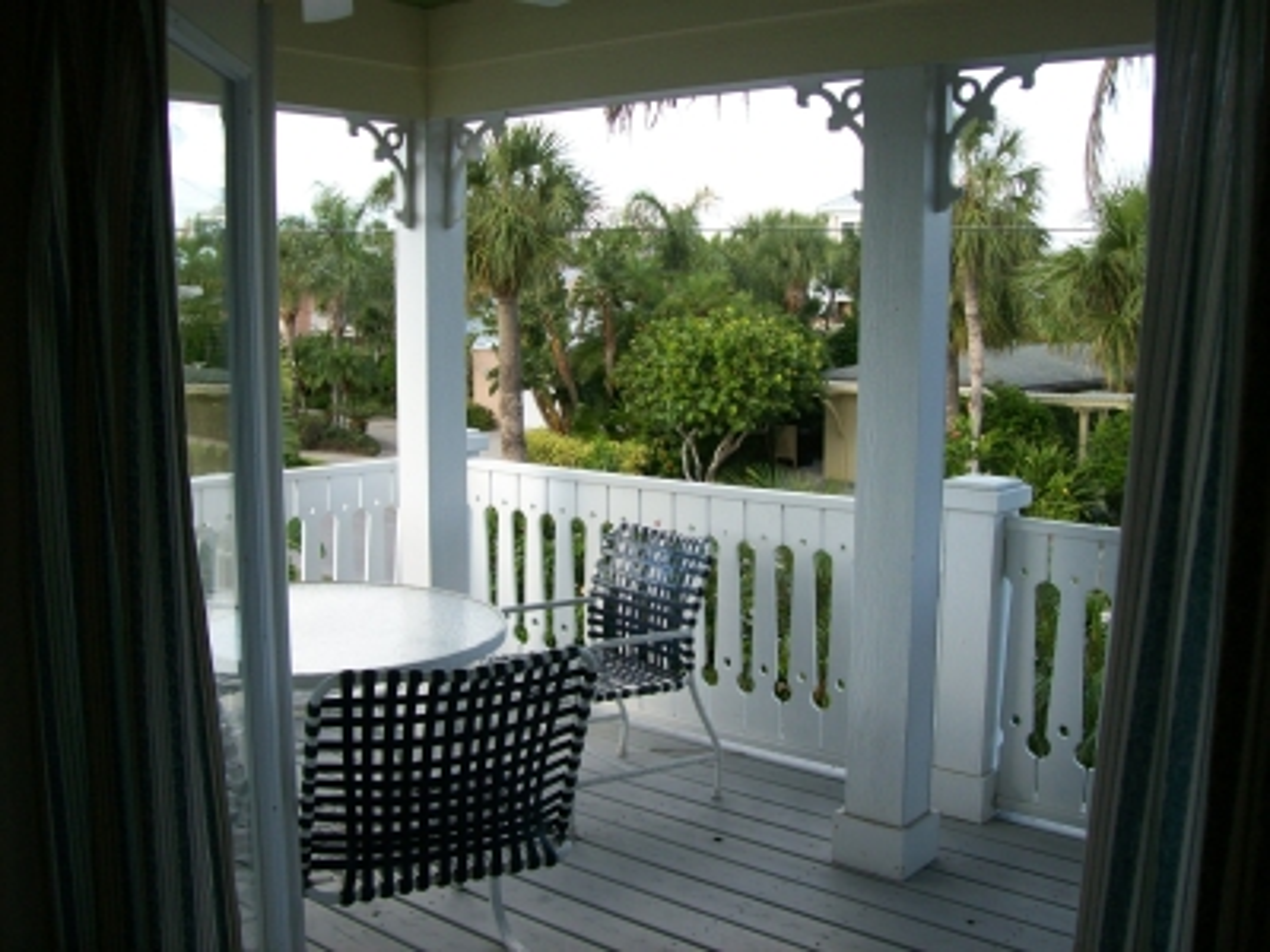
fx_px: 1321
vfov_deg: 39.7
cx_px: 635
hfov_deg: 51.4
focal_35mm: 36
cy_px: 476
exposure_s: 1/305
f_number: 2.7
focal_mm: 6
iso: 80
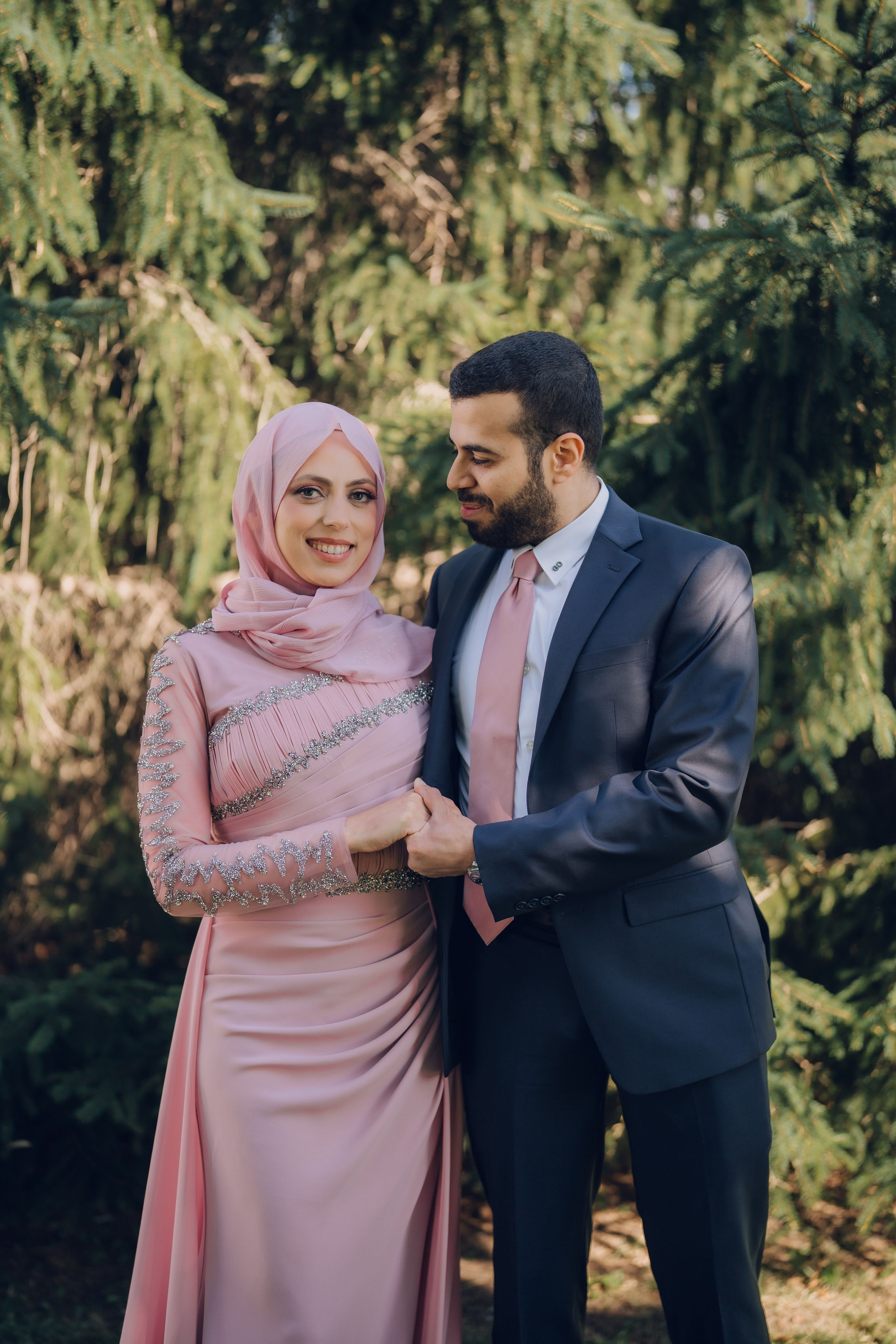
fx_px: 1867
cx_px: 448
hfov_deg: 27.0
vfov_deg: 39.6
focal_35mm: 50
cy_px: 672
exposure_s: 1/1250
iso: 125
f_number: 1.4
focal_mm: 50
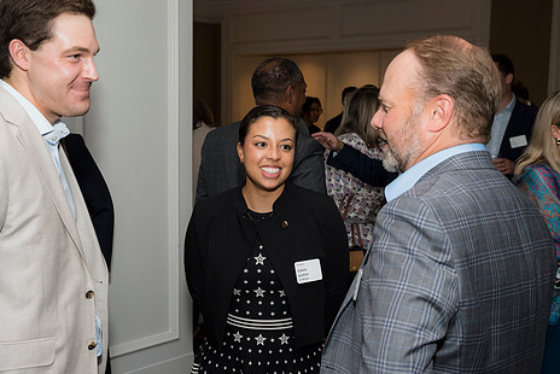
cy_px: 192
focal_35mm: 50
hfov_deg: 39.5
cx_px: 255
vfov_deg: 27.0
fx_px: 778
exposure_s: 1/125
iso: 800
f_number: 5.6
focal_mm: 40
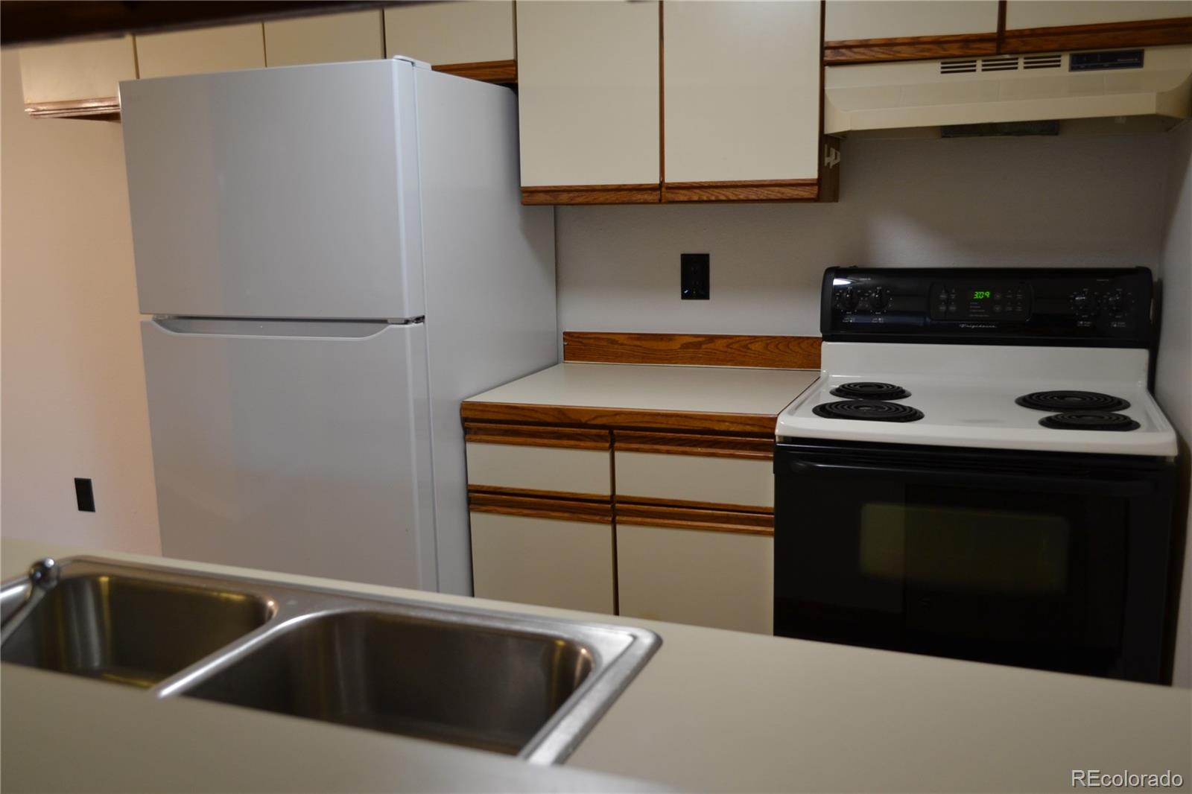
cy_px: 397
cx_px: 596
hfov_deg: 57.2
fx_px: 1092
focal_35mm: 33
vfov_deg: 40.0
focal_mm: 22
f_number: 3.8
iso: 400
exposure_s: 1/50
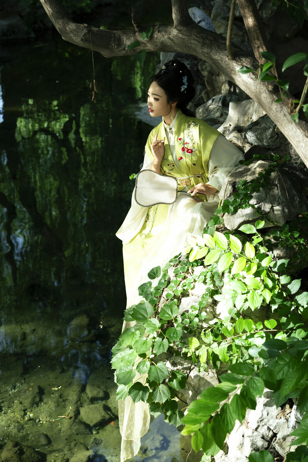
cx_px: 154
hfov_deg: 26.5
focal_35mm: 51
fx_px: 654
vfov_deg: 38.9
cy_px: 231
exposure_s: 1/200
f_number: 4
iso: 250
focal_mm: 51
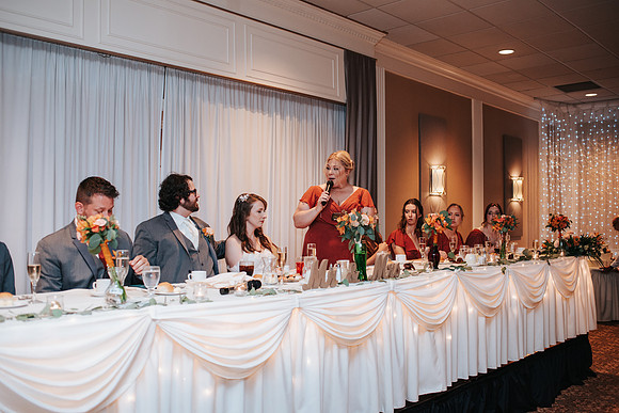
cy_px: 206
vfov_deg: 37.9
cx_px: 310
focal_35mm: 35
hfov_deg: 54.4
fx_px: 602
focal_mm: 35
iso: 1000
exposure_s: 1/160
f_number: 2.8
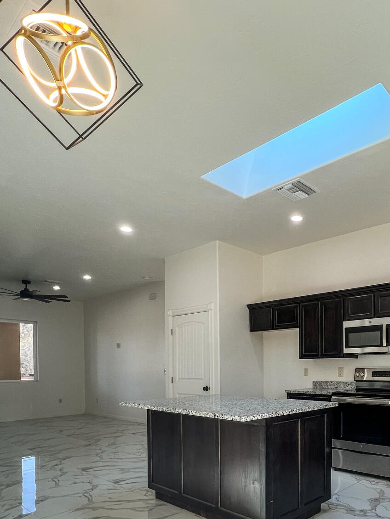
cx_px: 301
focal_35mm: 23
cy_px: 371
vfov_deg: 70.3
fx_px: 345
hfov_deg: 55.5
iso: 80
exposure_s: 1/120
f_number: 1.8
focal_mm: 1.57
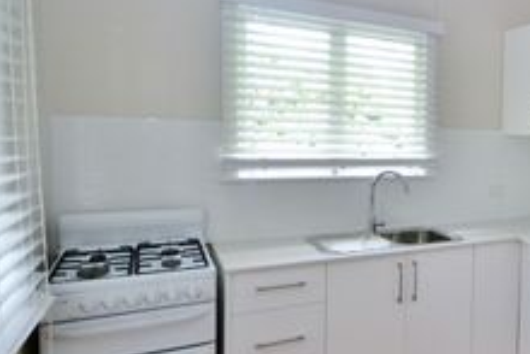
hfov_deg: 49.3
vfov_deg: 41.1
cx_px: 516
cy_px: 158
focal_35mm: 32
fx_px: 471
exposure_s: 1/60
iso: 450
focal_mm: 10
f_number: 4
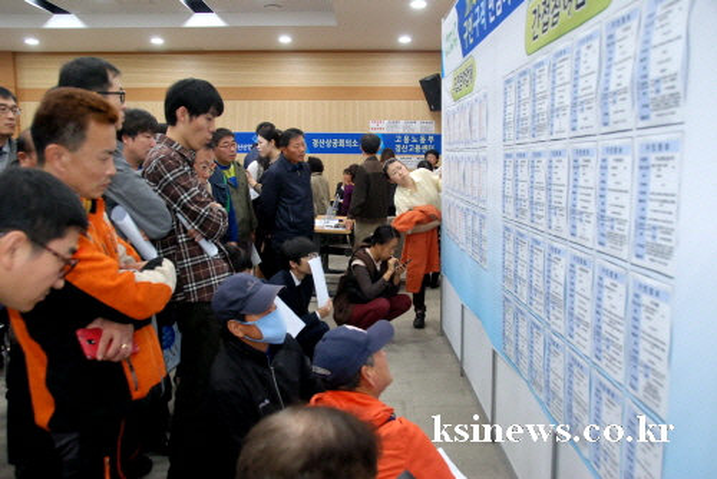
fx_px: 598
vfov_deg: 43.7
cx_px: 358
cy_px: 240
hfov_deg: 61.9
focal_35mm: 30
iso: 800
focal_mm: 20
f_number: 5
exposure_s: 1/60
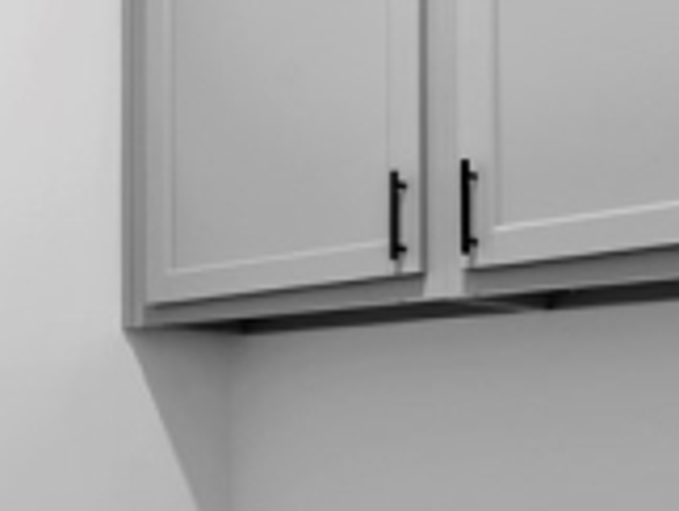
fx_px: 1395
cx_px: -82
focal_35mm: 71
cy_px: 477
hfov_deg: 25.3
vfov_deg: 20.3
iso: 400
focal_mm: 16
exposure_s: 1
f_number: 11
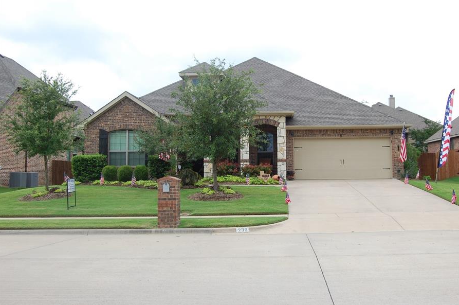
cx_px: 261
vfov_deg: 33.6
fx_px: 504
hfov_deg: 48.8
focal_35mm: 40
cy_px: 133
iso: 200
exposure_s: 1/250
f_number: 8
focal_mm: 23
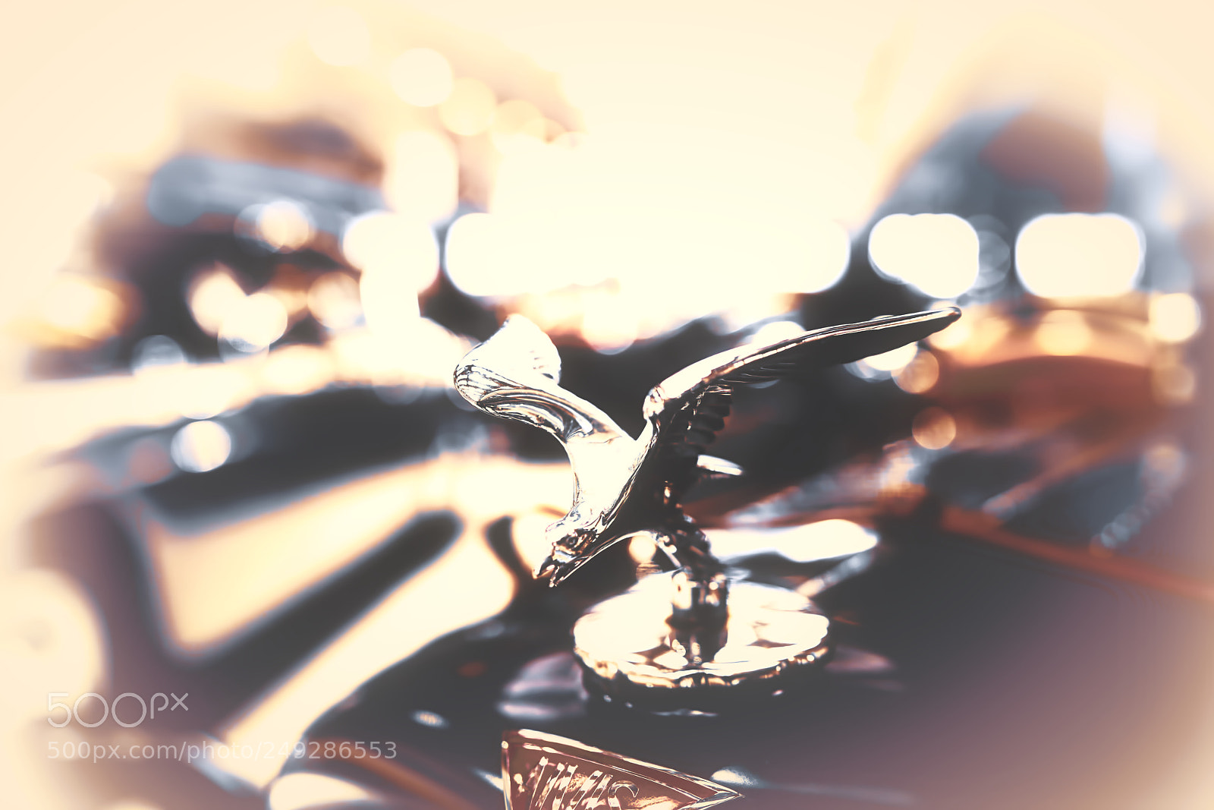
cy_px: 405
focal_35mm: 35
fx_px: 1180
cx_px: 607
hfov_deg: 54.4
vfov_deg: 37.9
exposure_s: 1/40
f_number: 2
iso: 160
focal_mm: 35
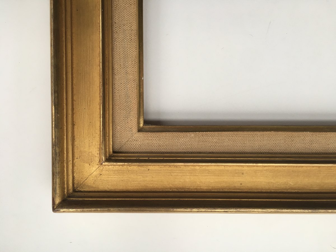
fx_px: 281
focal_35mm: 29
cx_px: 168
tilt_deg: -87.5
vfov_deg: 48.2
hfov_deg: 61.7
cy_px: 126
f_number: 2.2
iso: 40
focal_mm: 4.15
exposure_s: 1/33
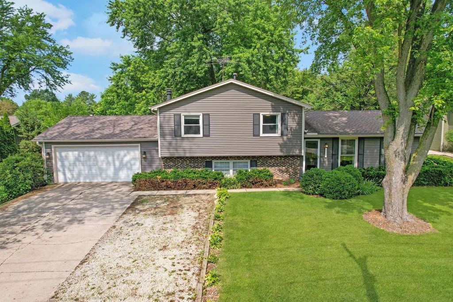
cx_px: 226
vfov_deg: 57.2
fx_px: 277
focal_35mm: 22
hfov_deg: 78.6
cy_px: 151
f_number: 2.8
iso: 100
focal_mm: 8.38
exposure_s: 1/500
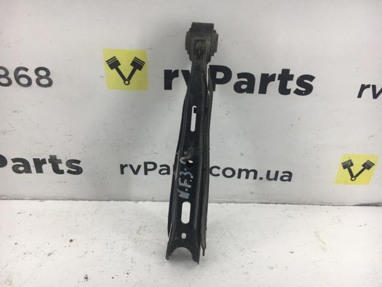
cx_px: 191
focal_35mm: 29
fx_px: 320
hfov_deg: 61.7
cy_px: 144
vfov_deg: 48.2
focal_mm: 4.15
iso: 40
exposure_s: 1/100
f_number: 2.2
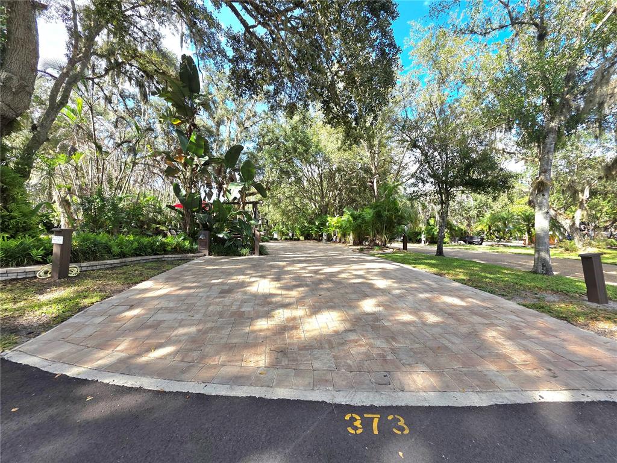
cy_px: 232
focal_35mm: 13
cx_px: 308
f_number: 1.9
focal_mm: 2.2
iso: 40
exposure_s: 1/435
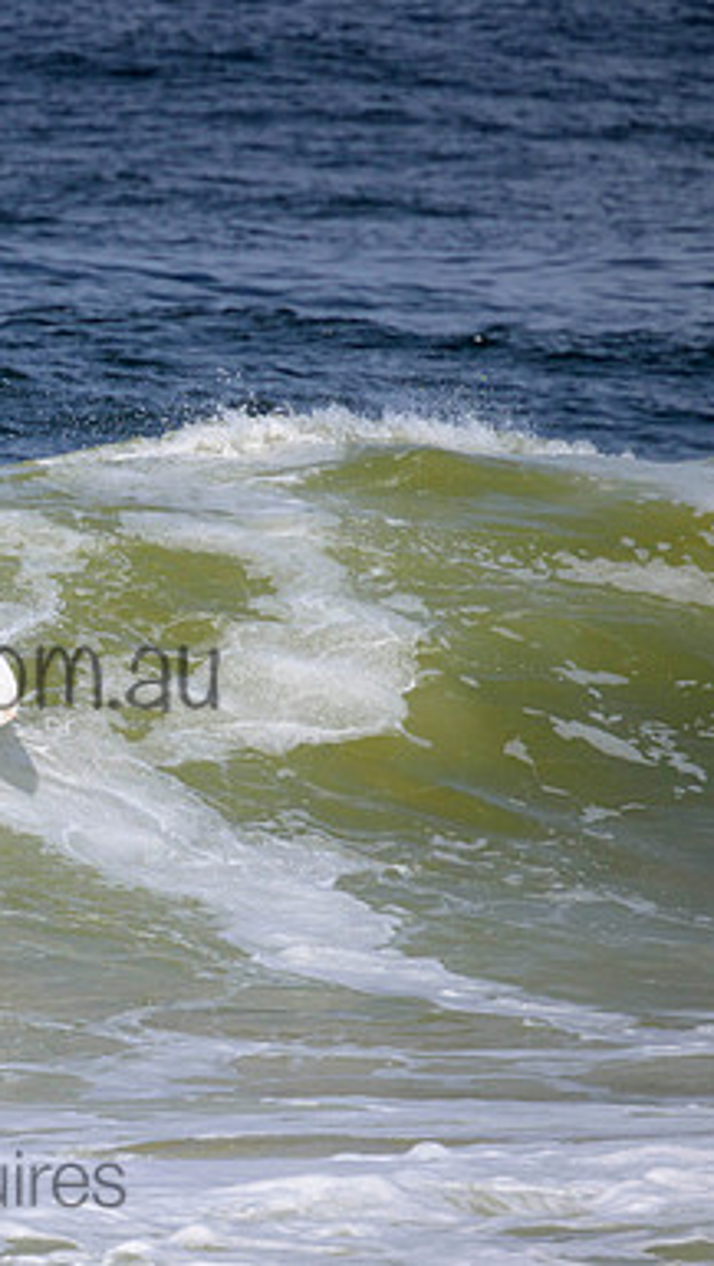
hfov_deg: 1.0
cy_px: 633
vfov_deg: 1.7
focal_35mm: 1263
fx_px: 42445
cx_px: -128
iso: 560
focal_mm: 800
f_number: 11
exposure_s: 1/2000
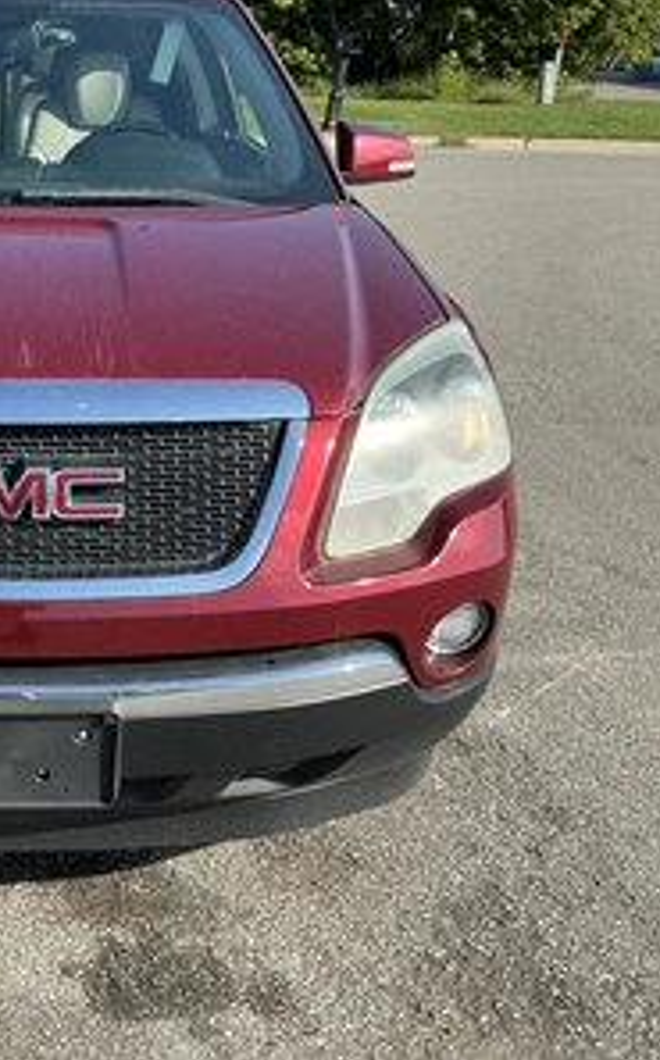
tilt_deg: -23.9
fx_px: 1154
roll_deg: -0.6
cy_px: 528
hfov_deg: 29.3
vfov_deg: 49.3
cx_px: -39
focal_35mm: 40
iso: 25
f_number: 1.8
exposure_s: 1/829
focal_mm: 3
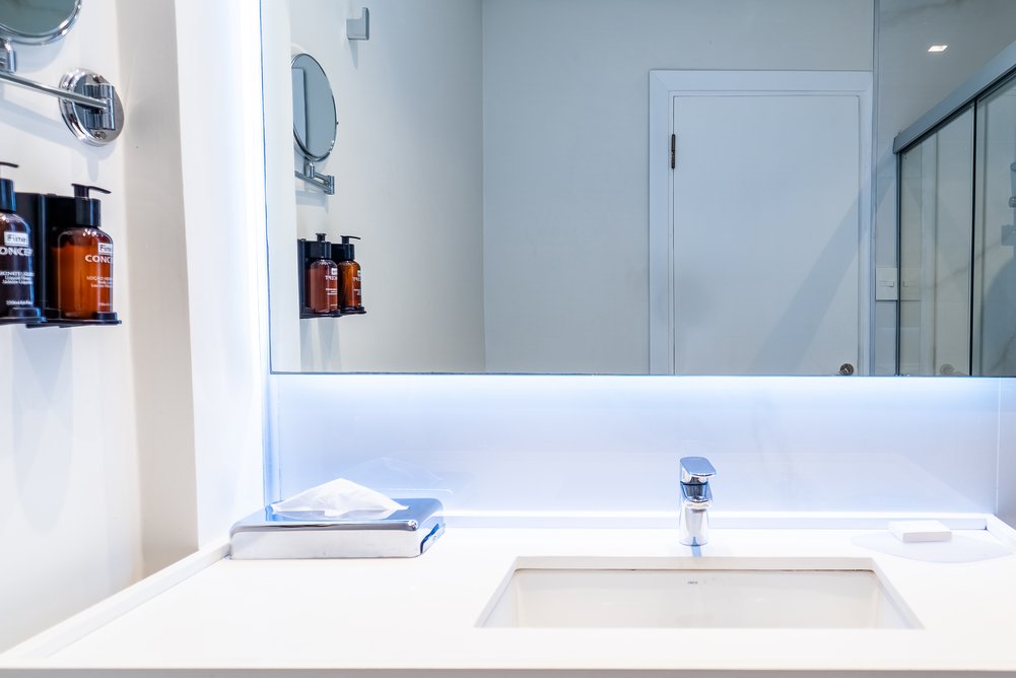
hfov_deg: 69.6
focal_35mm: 25
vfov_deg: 51.3
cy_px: 346
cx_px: 672
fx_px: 706
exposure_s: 1/1600
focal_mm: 14
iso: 100
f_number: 2.8
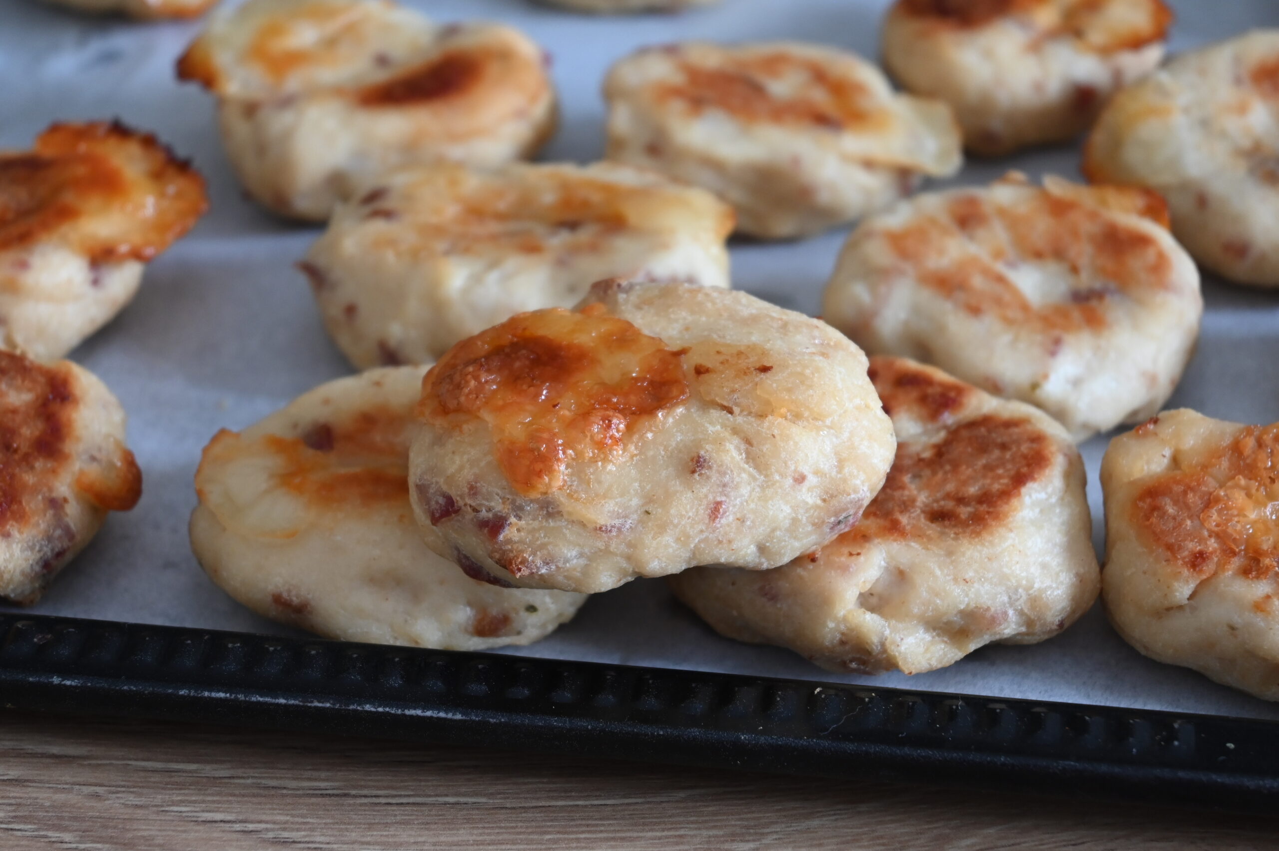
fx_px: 2663
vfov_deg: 18.2
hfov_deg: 27.0
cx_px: 640
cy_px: 426
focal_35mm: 75
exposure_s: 1/10
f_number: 7.1
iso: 640
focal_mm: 50
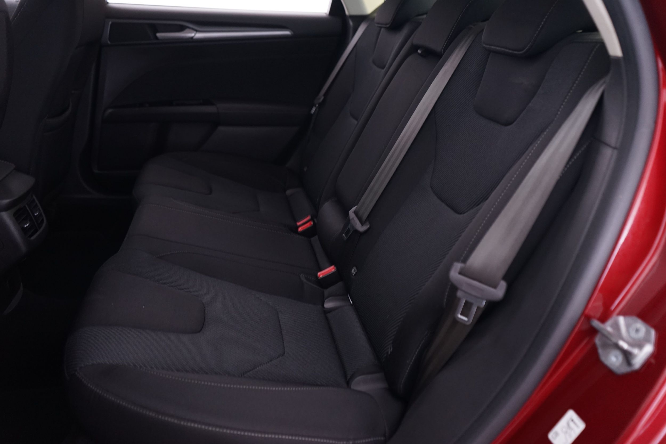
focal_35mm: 29
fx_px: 536
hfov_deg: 63.7
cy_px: 222
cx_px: 333
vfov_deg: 45.0
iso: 1250
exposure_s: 1/4
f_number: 3.5
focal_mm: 29
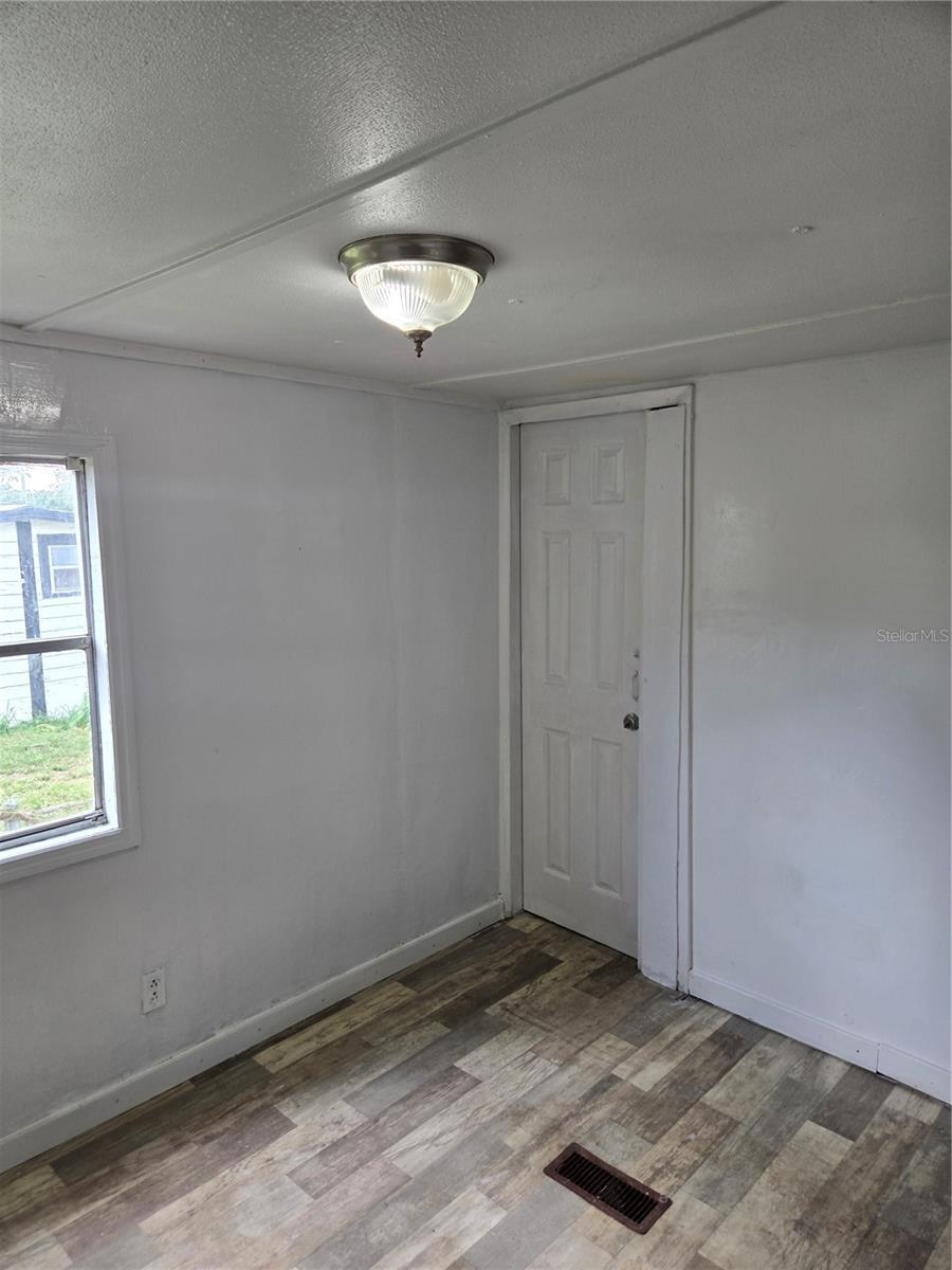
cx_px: 476
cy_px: 635
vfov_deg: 73.9
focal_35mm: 23
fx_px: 843
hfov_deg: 58.9
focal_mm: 5.4
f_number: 1.8
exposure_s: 1/120
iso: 40
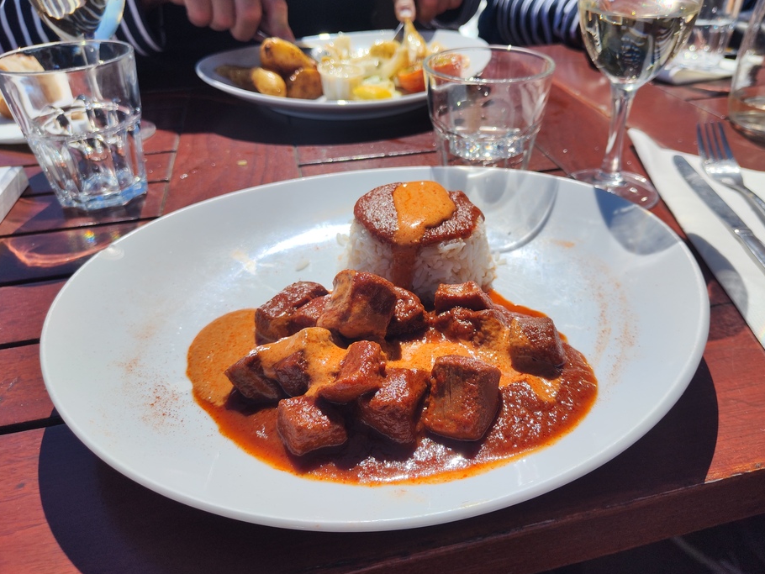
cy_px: 262
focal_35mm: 27
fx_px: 597
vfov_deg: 51.3
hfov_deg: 65.1
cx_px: 425
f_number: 1.88
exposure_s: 1/7892
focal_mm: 5.59
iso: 50
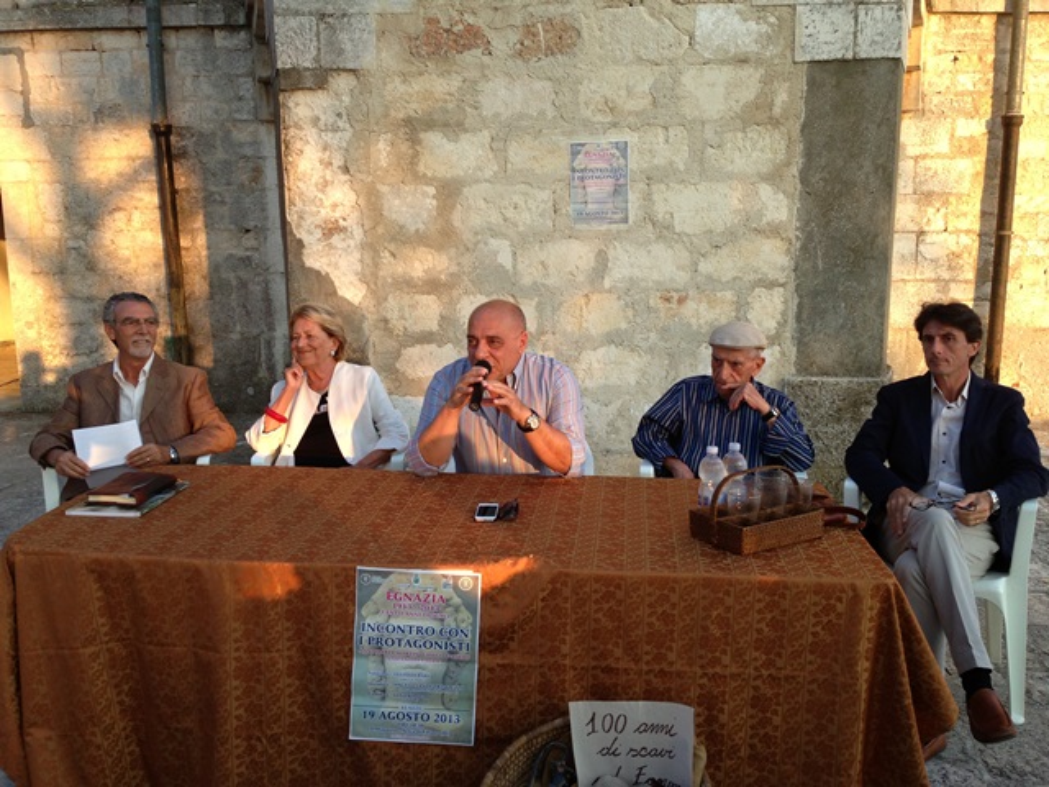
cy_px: 394
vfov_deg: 42.9
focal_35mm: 33
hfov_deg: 55.4
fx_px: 1000
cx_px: 524
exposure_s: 1/168
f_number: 2.4
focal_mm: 4.13
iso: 50
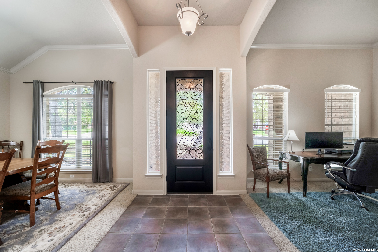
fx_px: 147
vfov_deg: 81.2
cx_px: 189
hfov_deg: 104.2
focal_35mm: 14
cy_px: 126
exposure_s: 1/2.5
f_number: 7.1
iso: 500
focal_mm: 9
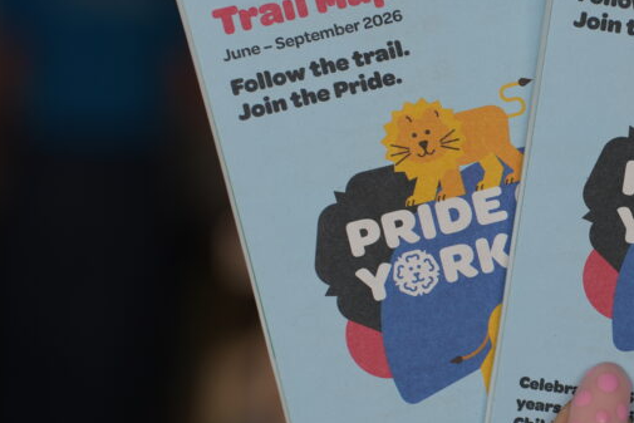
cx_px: 637
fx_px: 2466
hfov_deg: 14.4
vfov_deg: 9.8
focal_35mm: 140
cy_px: 203
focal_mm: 69
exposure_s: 1/80
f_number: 4
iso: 200
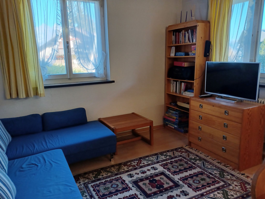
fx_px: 191
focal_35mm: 25
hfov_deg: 69.4
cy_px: 100
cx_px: 132
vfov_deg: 54.9
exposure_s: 1/49
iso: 125
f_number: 1.8
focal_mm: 4.6
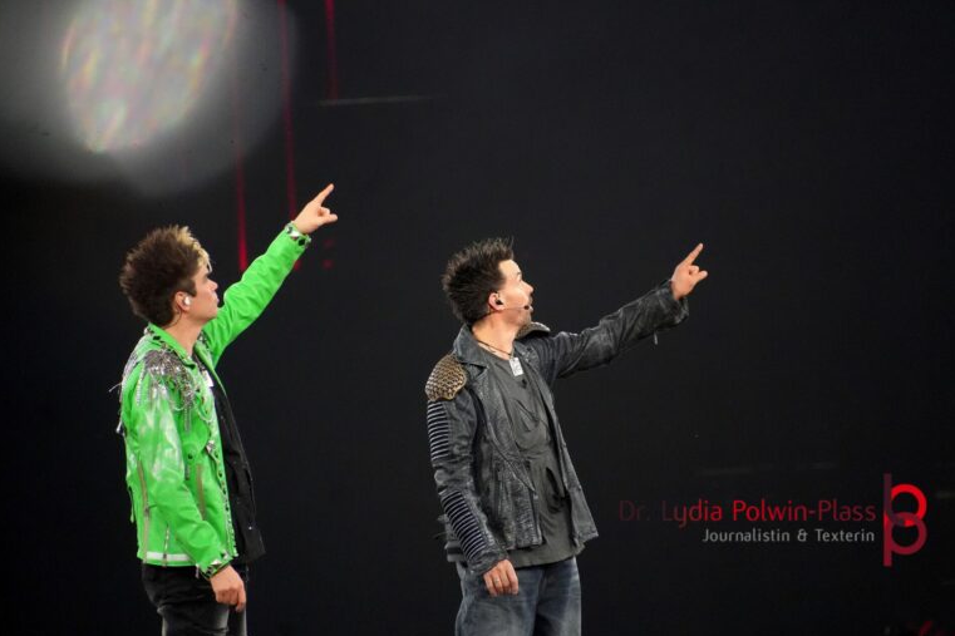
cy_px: 320
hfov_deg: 4.5
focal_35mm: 454
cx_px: 478
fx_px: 12040
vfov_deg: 3.0
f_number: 6.3
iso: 6400
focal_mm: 300
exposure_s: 1/250
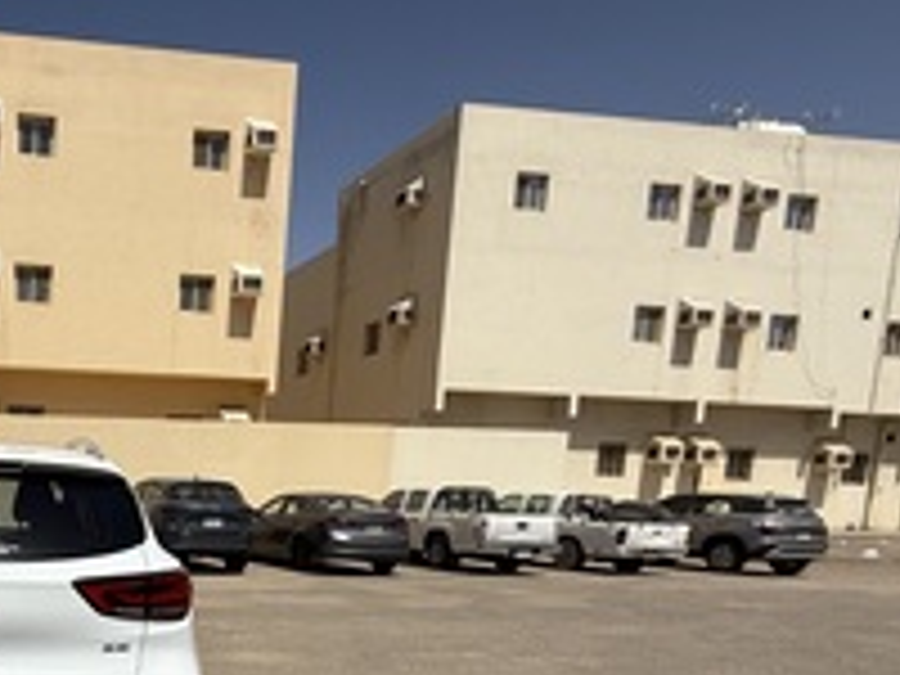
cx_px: 25
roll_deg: -3.3
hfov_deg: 48.2
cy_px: 601
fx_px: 832
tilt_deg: -6.2
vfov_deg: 40.9
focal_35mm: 32
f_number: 2.2
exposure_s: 1/5155
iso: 50
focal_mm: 2.22
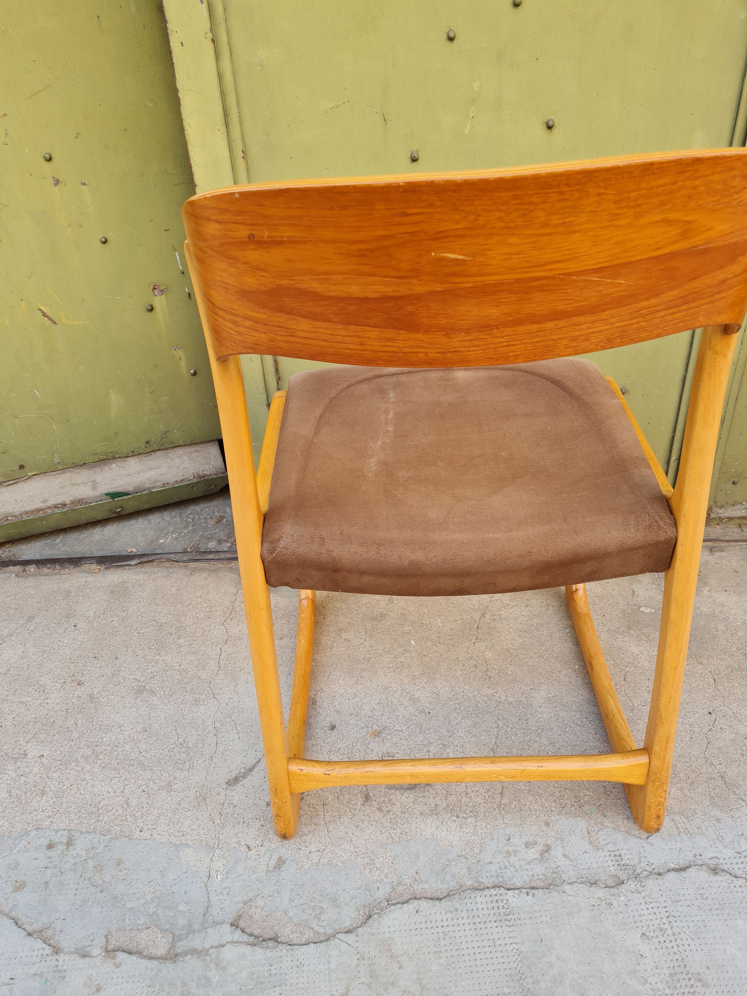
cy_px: 498
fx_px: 748
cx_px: 374
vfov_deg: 67.3
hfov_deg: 53.1
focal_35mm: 26
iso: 50
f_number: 1.8
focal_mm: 5.4
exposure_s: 1/142
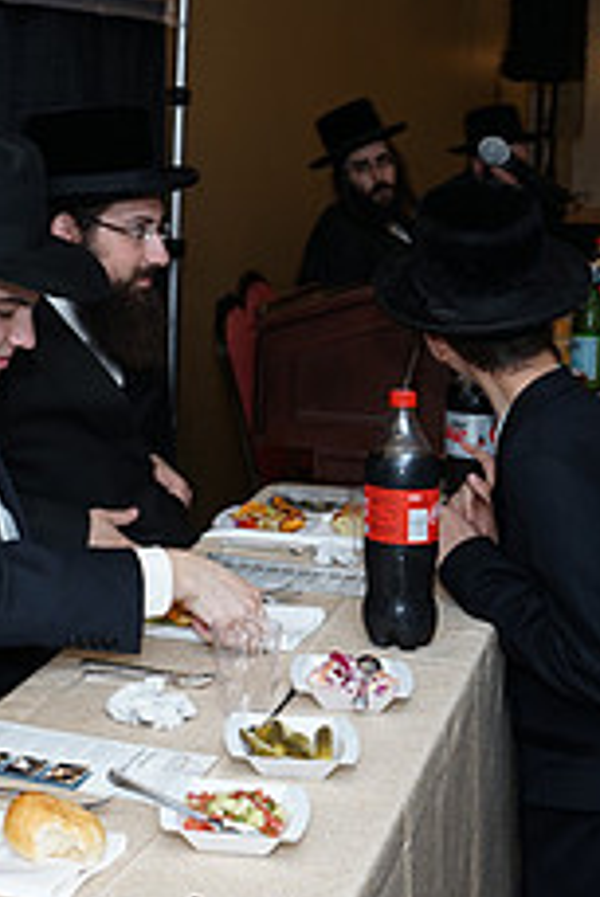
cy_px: 221
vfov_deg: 26.3
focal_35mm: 76
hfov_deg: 17.1
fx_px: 1897
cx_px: -129
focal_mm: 30
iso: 640
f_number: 6.3
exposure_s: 1/125
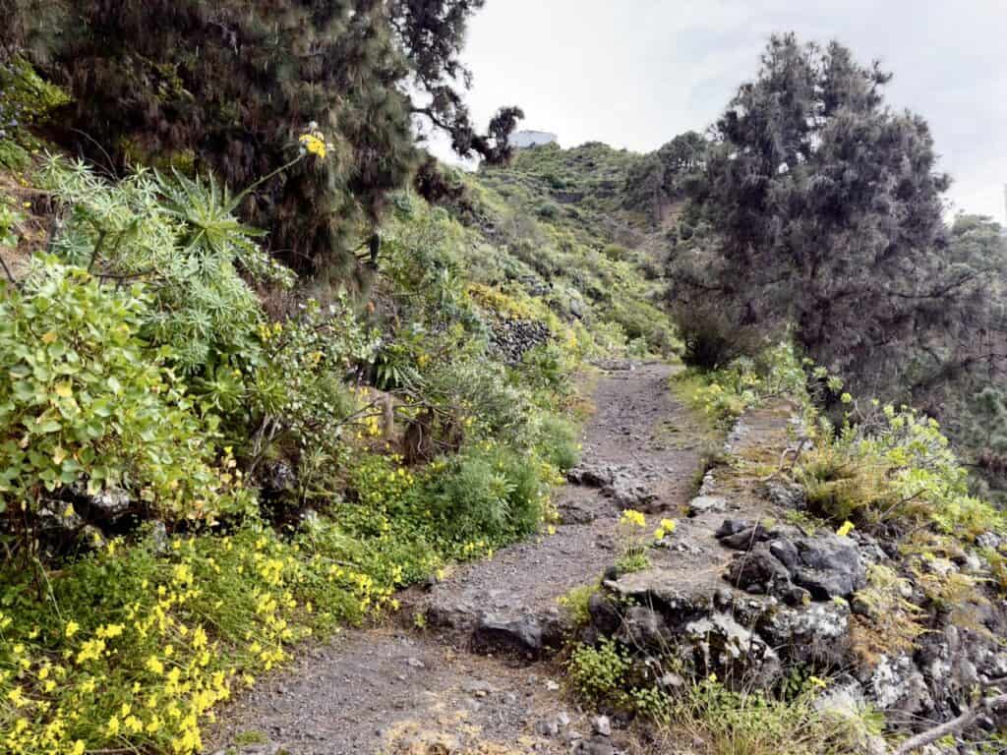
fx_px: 698
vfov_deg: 56.8
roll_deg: +1.4
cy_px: 378
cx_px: 504
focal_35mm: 24
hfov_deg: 71.6
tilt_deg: +2.9
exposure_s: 1/921
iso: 80
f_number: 1.78
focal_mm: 6.76
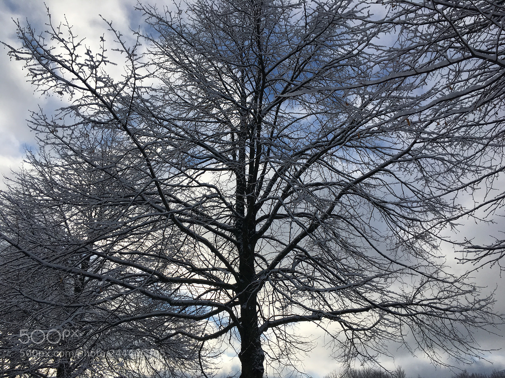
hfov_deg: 61.7
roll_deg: +1.4
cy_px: 189
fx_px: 423
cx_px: 252
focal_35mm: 29
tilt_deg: +26.9
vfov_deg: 48.2
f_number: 2.2
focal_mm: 4.15
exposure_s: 1/2331
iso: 25
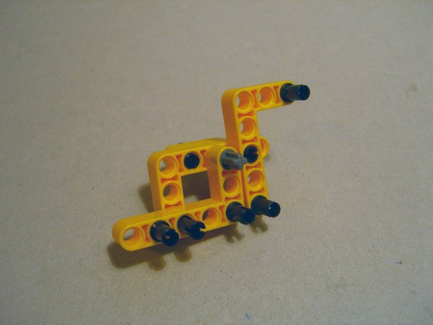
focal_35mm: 38
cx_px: 216
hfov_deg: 49.0
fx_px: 475
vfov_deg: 37.7
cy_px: 162
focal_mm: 7.9
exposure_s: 1/25
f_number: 2.8
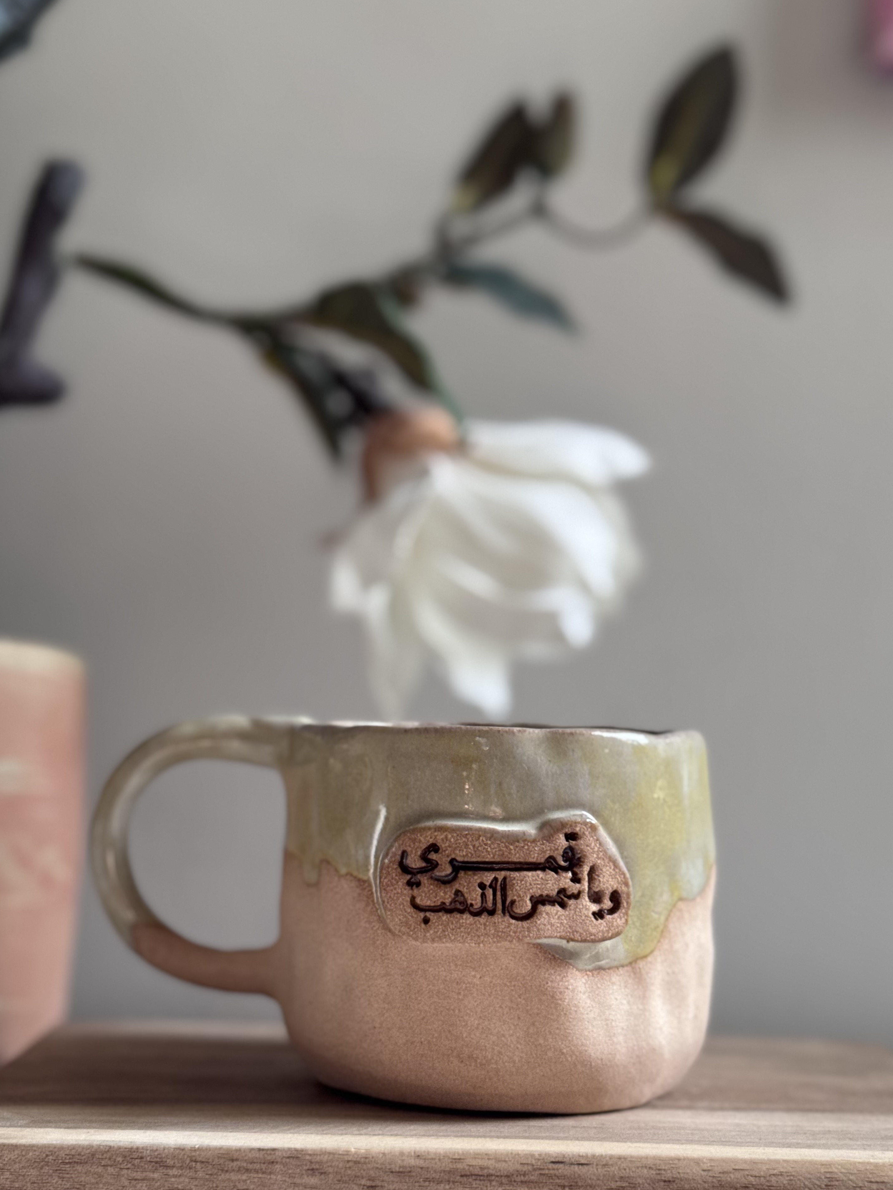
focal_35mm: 51
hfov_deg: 28.6
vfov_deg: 37.5
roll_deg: -1.8
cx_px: 447
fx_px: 1754
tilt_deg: +5.8
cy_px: 578
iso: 200
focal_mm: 6.76
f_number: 1.78
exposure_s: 1/60
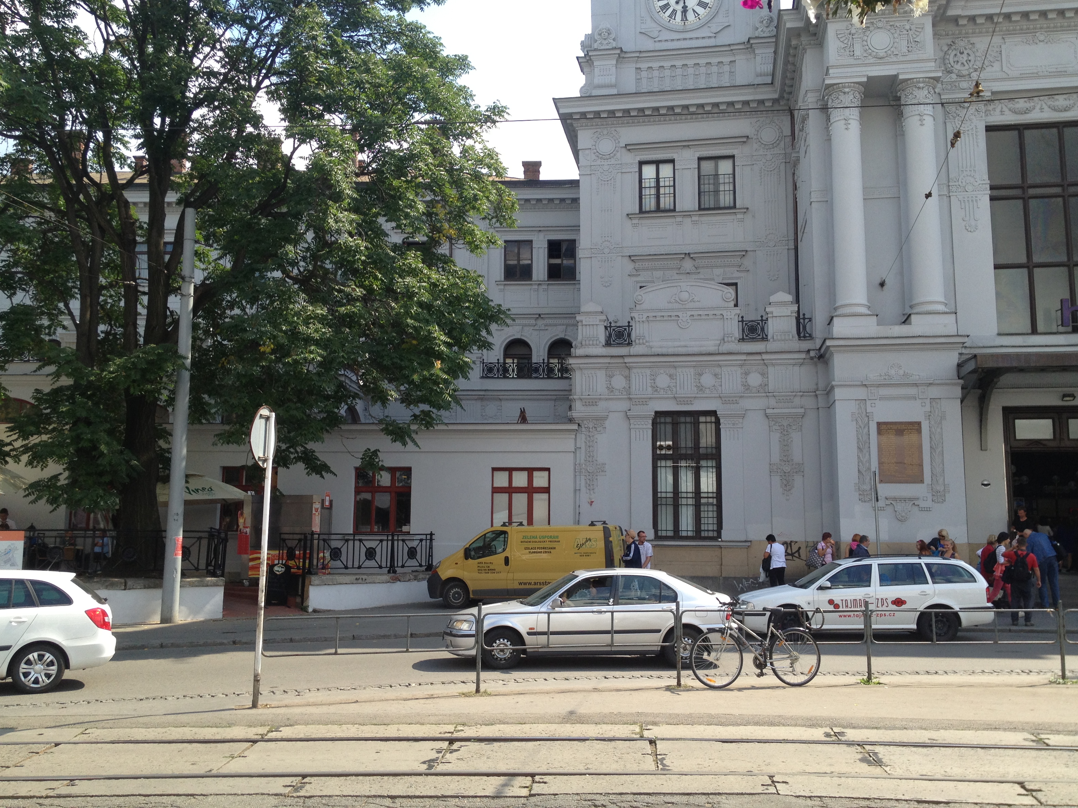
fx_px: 1121
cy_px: 393
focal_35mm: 36
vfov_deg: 39.7
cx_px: 533
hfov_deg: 51.4
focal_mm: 4.28
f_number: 2.4
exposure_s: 1/756
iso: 50
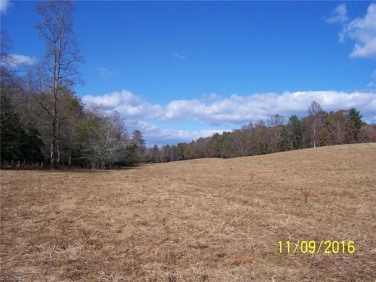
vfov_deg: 42.9
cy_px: 141
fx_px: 358
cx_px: 188
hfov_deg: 55.4
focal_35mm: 33
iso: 80
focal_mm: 5.5
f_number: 4
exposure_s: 1/1000
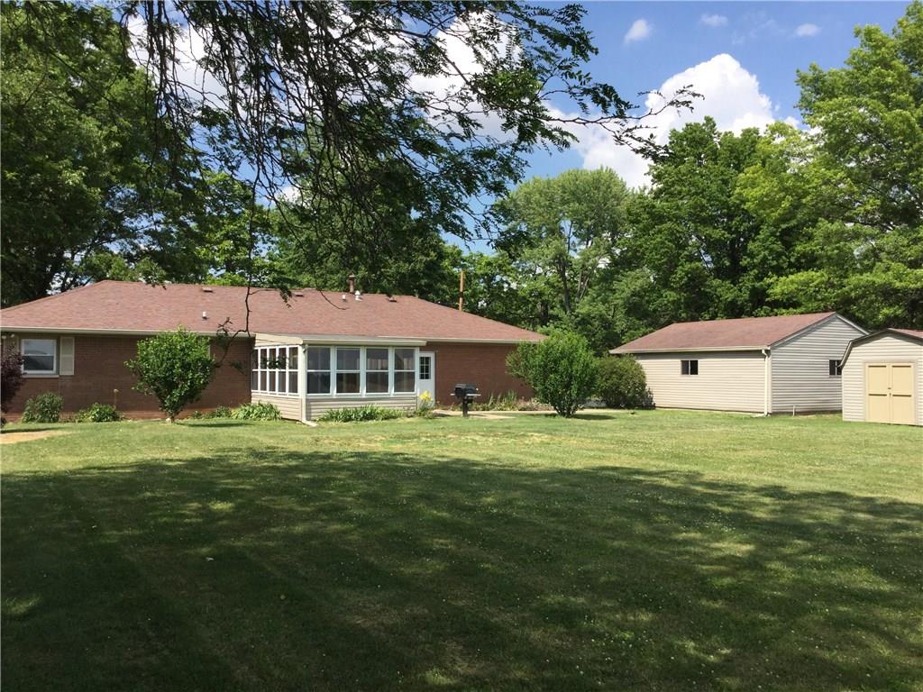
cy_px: 346
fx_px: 827
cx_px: 462
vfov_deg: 45.4
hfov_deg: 58.4
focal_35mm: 31
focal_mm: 3.3
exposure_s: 1/1072
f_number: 2.4
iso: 25
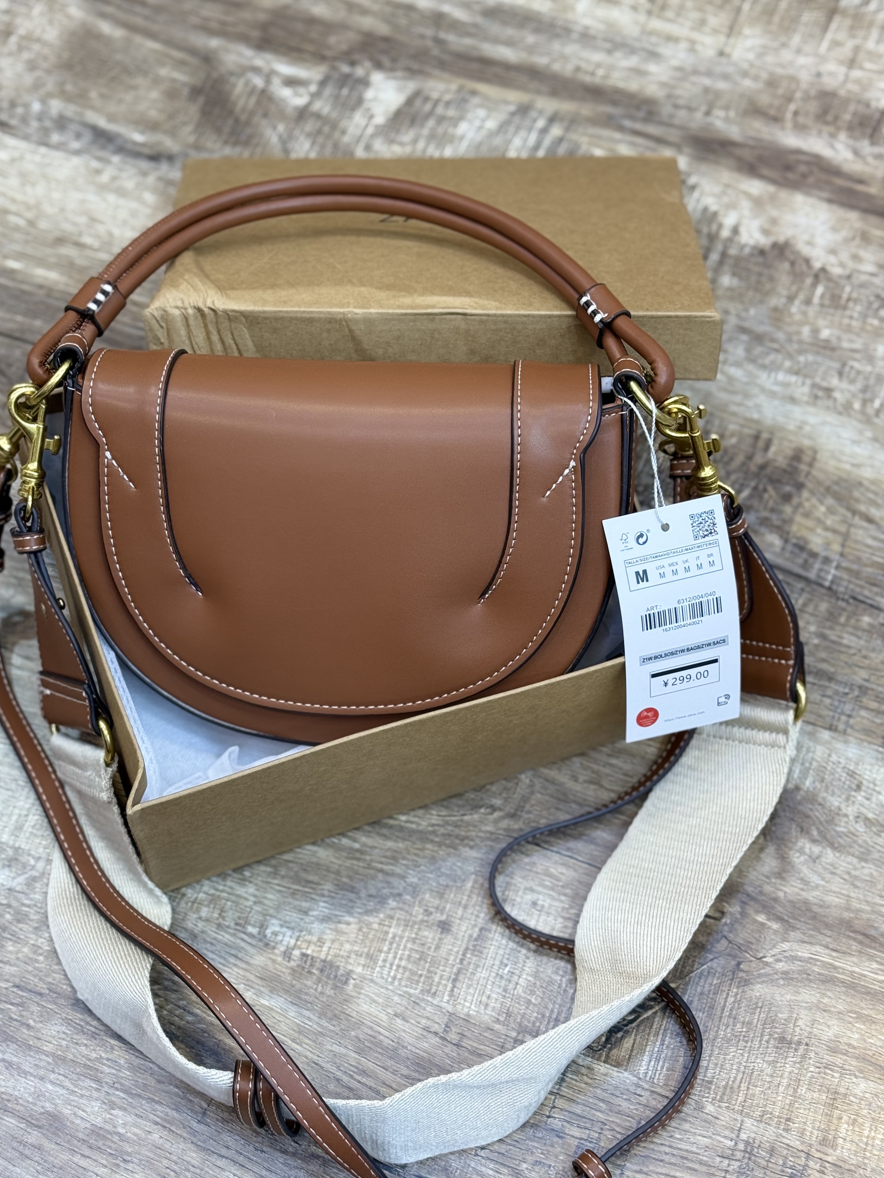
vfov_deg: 33.8
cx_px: 414
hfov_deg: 25.7
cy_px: 625
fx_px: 1940
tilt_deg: -61.7
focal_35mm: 57
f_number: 1.78
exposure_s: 1/100
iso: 50
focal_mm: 6.76
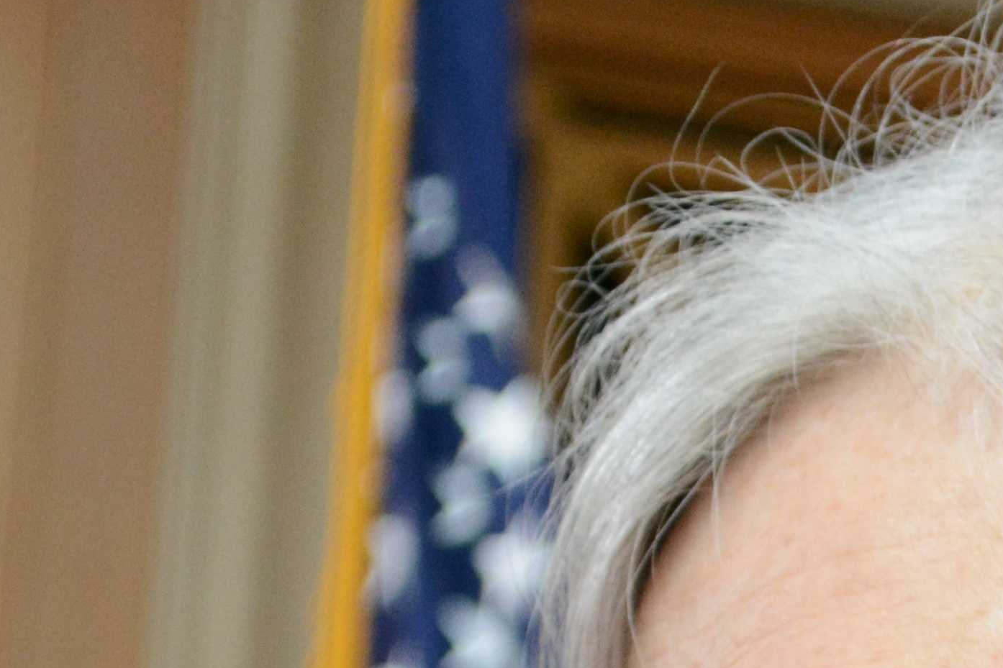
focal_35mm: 310
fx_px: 8635
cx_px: 1497
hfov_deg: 6.6
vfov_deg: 4.4
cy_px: 1419
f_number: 5.6
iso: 1600
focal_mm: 48
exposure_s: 1/100
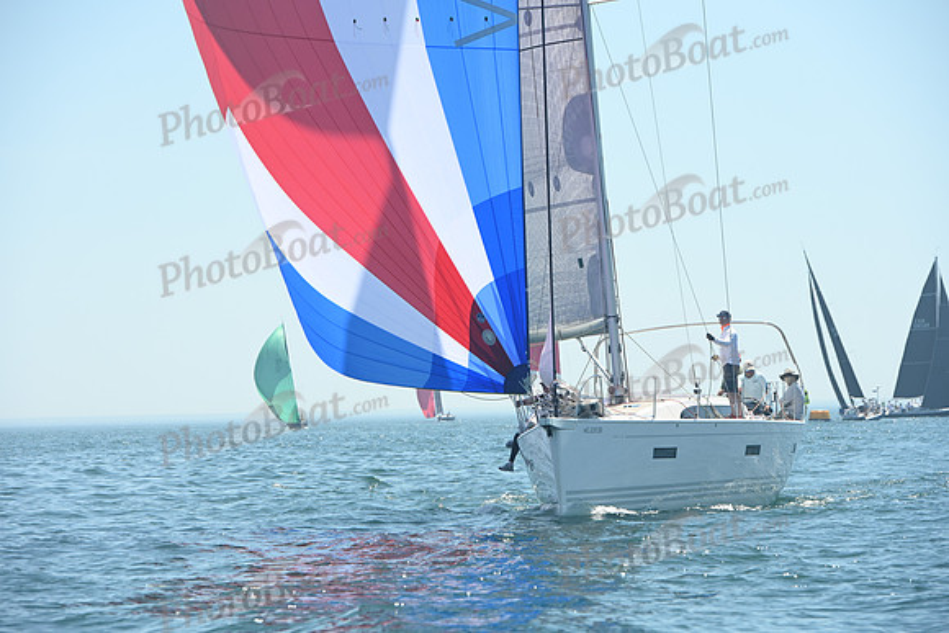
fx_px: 4350
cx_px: 474
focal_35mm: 165
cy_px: 316
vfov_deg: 8.3
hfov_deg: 12.4
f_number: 9
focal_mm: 165
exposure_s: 1/1000
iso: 320
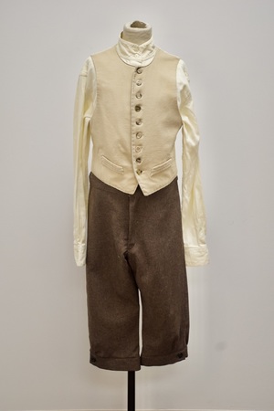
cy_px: 206
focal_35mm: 63
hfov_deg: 21.6
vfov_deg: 31.9
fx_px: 719
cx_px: 137
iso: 1600
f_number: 5.6
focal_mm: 42
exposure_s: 1/125
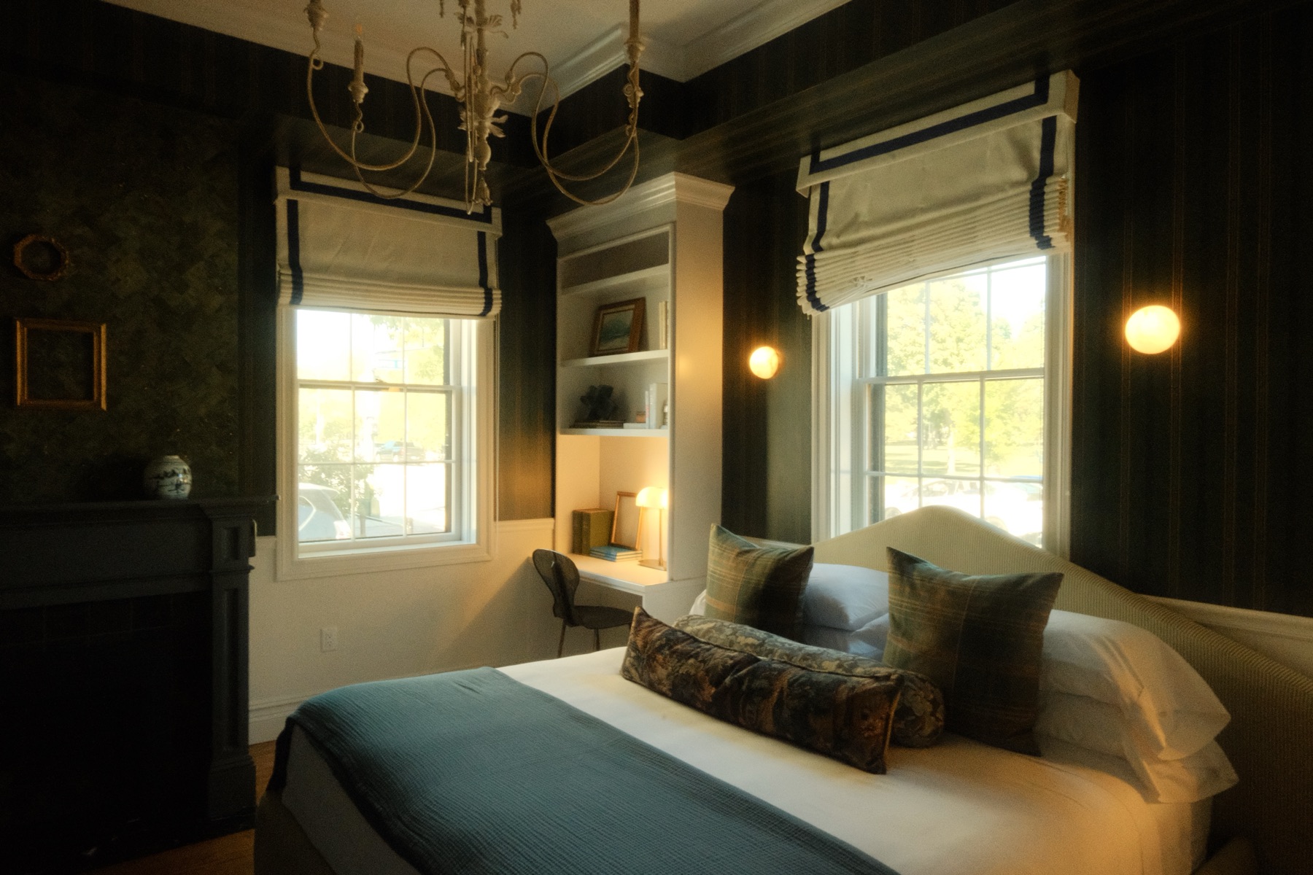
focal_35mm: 23
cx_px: 656
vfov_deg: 55.1
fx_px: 839
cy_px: 438
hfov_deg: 76.1
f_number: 22
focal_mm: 15.2
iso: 10000
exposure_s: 1/30
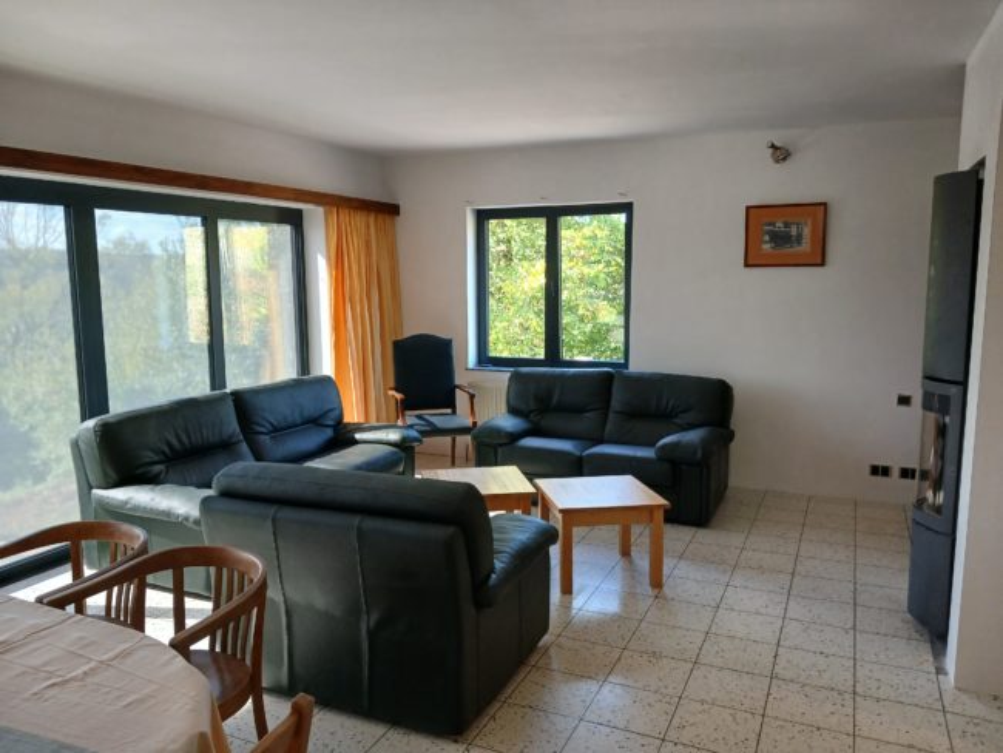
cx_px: 502
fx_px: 783
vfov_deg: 51.4
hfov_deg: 65.3
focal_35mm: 27
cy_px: 376
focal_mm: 3.98
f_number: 1.8
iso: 125
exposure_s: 1/50
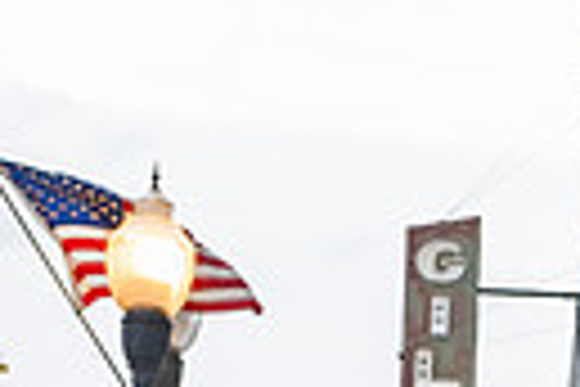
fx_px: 2900
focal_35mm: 180
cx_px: 647
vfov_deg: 7.3
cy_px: 848
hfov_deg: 11.3
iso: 640
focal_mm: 40
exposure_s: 1/320
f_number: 5
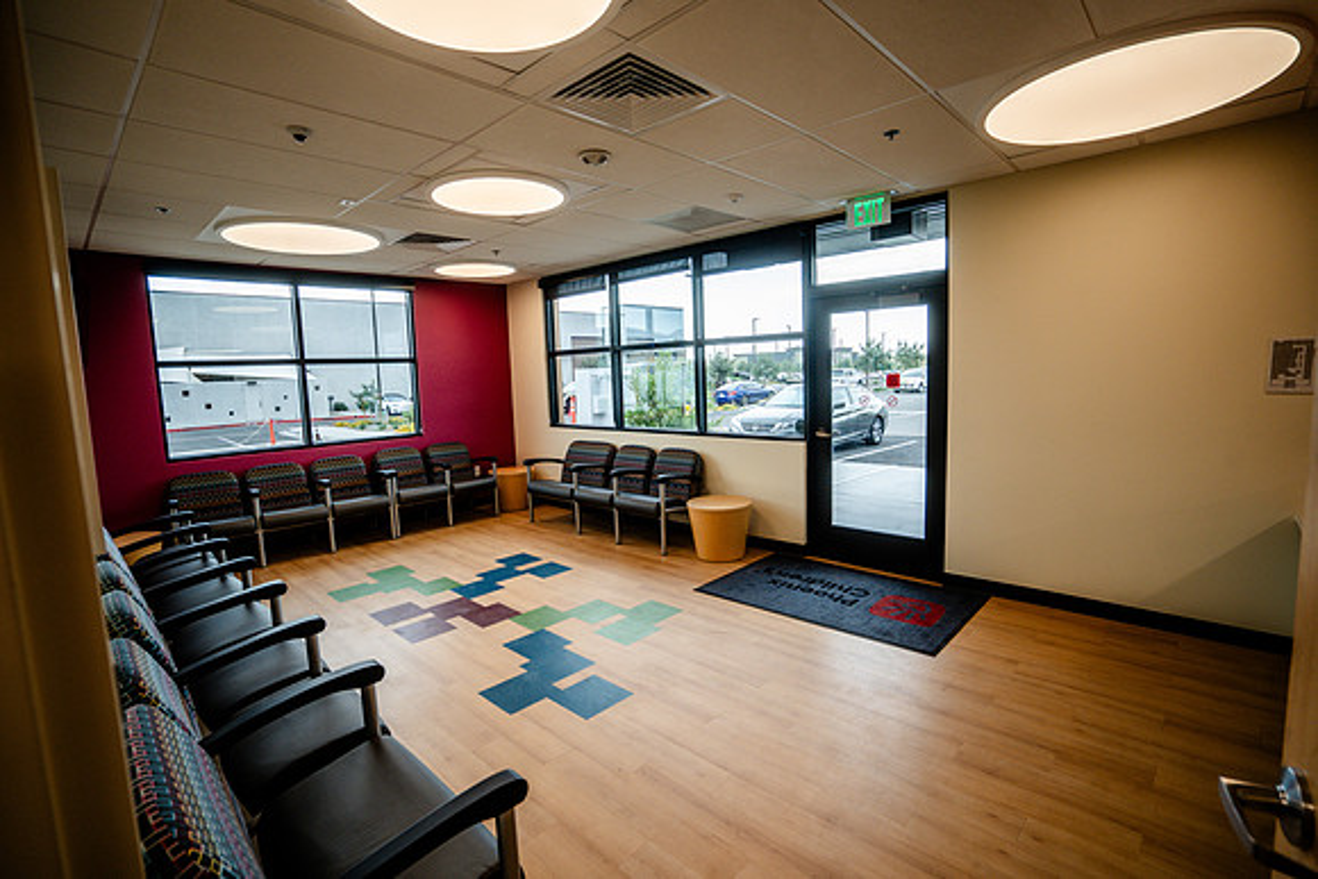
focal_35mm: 16
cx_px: 659
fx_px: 586
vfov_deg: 73.8
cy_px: 440
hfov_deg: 96.7
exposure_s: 1/160
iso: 400
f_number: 4
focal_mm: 16
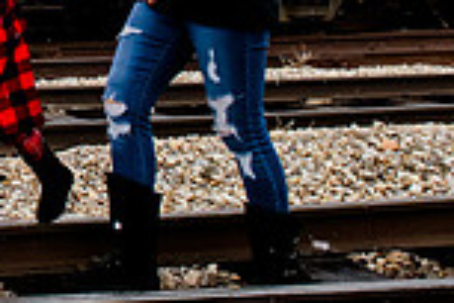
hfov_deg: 14.0
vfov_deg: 9.8
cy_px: -184
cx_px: -278
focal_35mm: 135
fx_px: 1702
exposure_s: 1/640
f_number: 7.1
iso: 800
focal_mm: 24
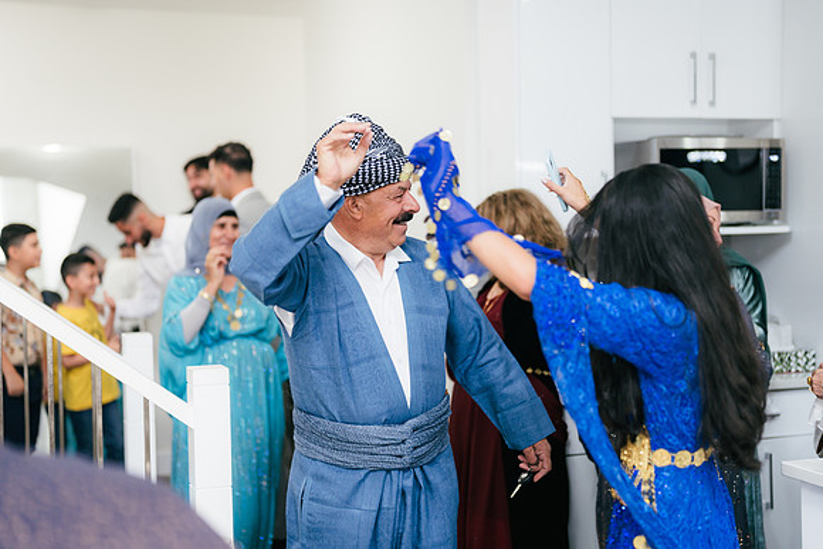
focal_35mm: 53
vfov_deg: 25.4
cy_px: 274
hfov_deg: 37.3
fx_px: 1219
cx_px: 396
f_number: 1.4
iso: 400
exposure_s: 1/250
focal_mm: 50
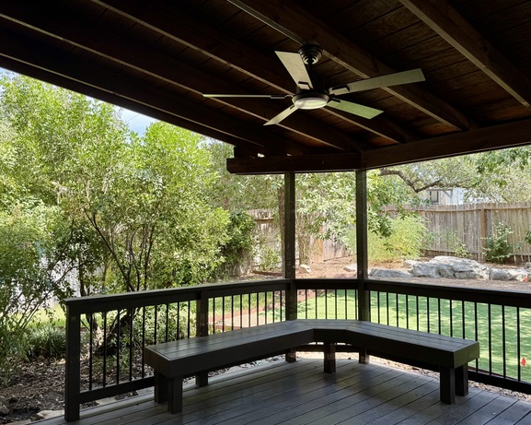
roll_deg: +0.1
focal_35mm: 26
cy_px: 216
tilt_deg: +1.3
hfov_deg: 66.0
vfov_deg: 54.9
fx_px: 408
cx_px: 257
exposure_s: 1/419
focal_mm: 6.76
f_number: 1.78
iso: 80
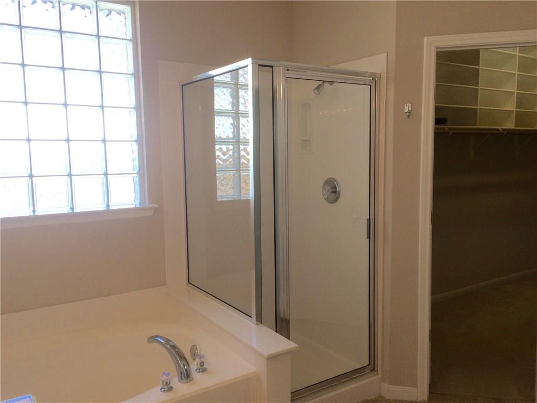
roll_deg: +0.5
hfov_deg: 61.7
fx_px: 450
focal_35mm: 29
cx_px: 268
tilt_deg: -5.0
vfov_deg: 48.2
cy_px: 202
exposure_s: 1/120
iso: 40
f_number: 2.2
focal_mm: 4.15
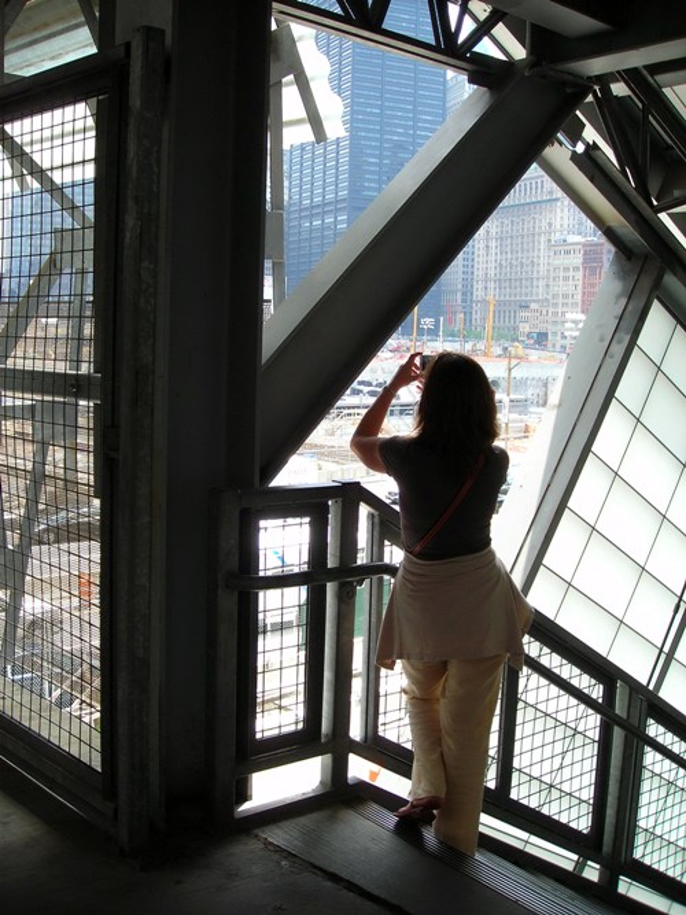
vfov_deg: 49.0
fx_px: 1004
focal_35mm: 38
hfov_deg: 37.7
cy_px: 458
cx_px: 343
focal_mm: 6.3
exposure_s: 1/90.4
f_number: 3.2
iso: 50
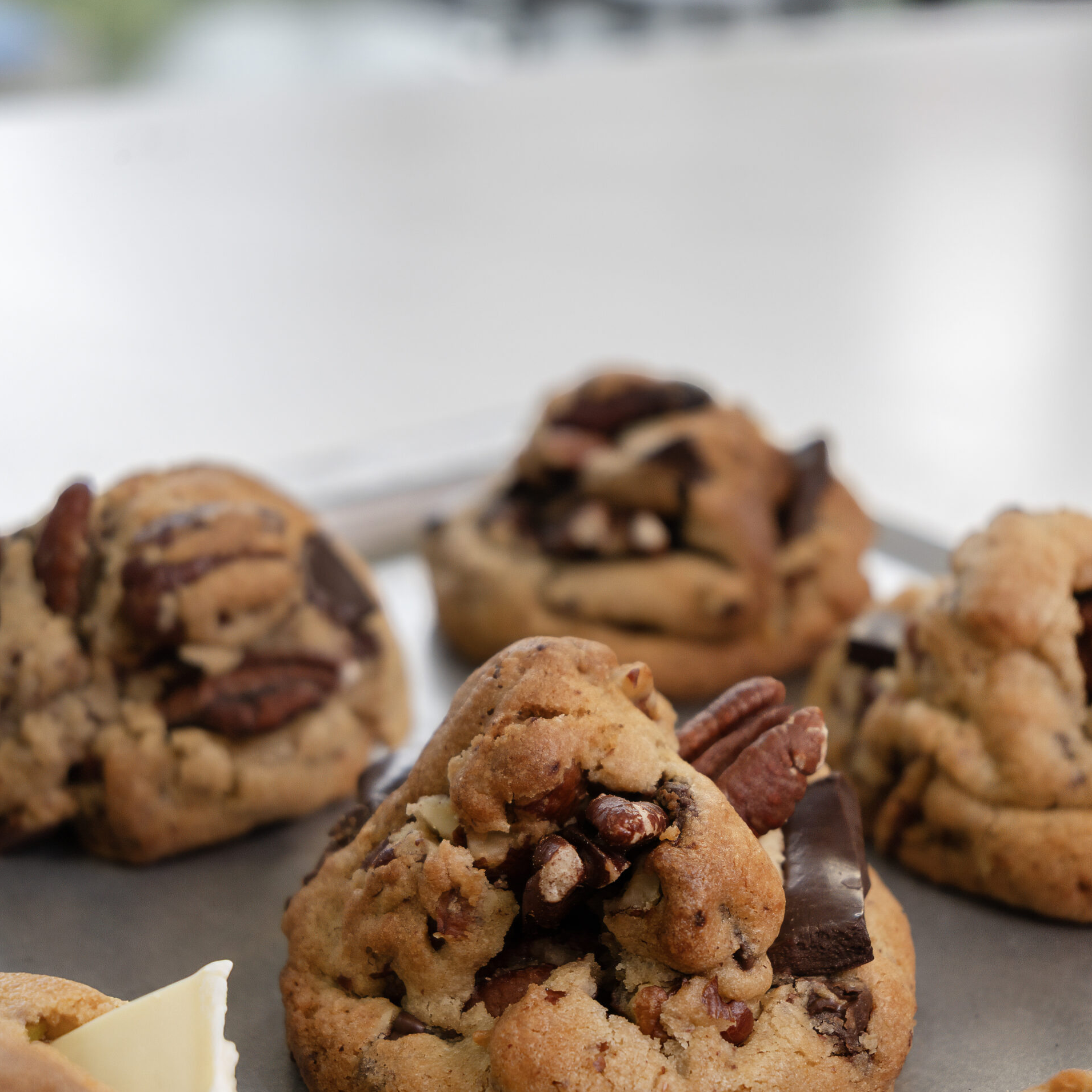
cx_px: 546
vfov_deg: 26.8
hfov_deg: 26.9
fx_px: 2284
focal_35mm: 64
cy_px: 659
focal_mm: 50
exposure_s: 1/100
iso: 640
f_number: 6.3
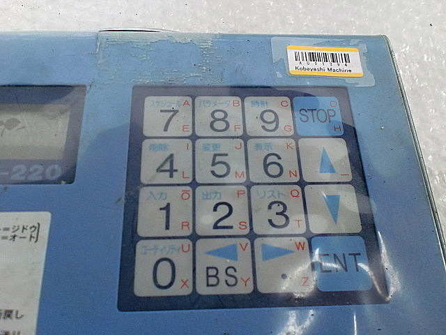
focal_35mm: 35
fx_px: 451
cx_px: 223
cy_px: 168
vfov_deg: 40.7
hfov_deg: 52.6
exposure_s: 1/60
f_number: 3.1
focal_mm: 6.3
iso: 320
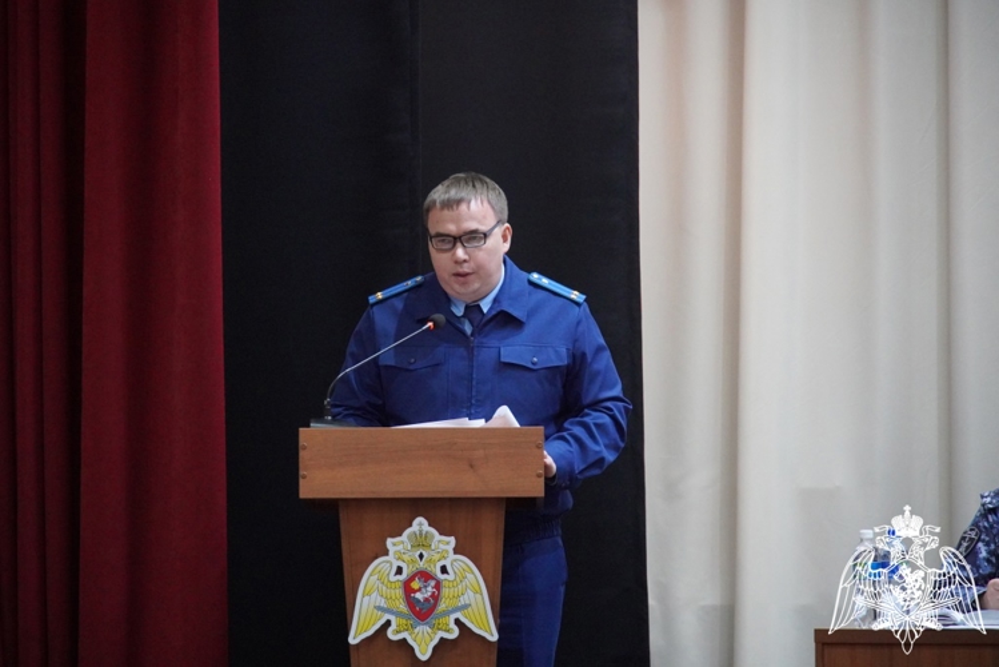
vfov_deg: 7.6
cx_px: 500
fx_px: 4997
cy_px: 334
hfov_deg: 11.4
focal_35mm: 180
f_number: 5.6
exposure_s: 1/60
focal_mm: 120
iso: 6400
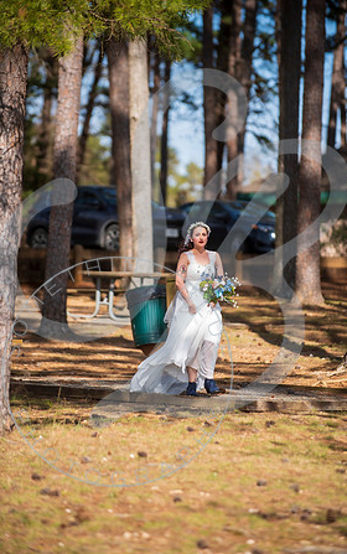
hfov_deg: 6.4
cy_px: 278
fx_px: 3097
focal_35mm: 205
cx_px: 174
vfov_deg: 10.2
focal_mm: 200
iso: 100
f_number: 2.8
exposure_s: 1/640
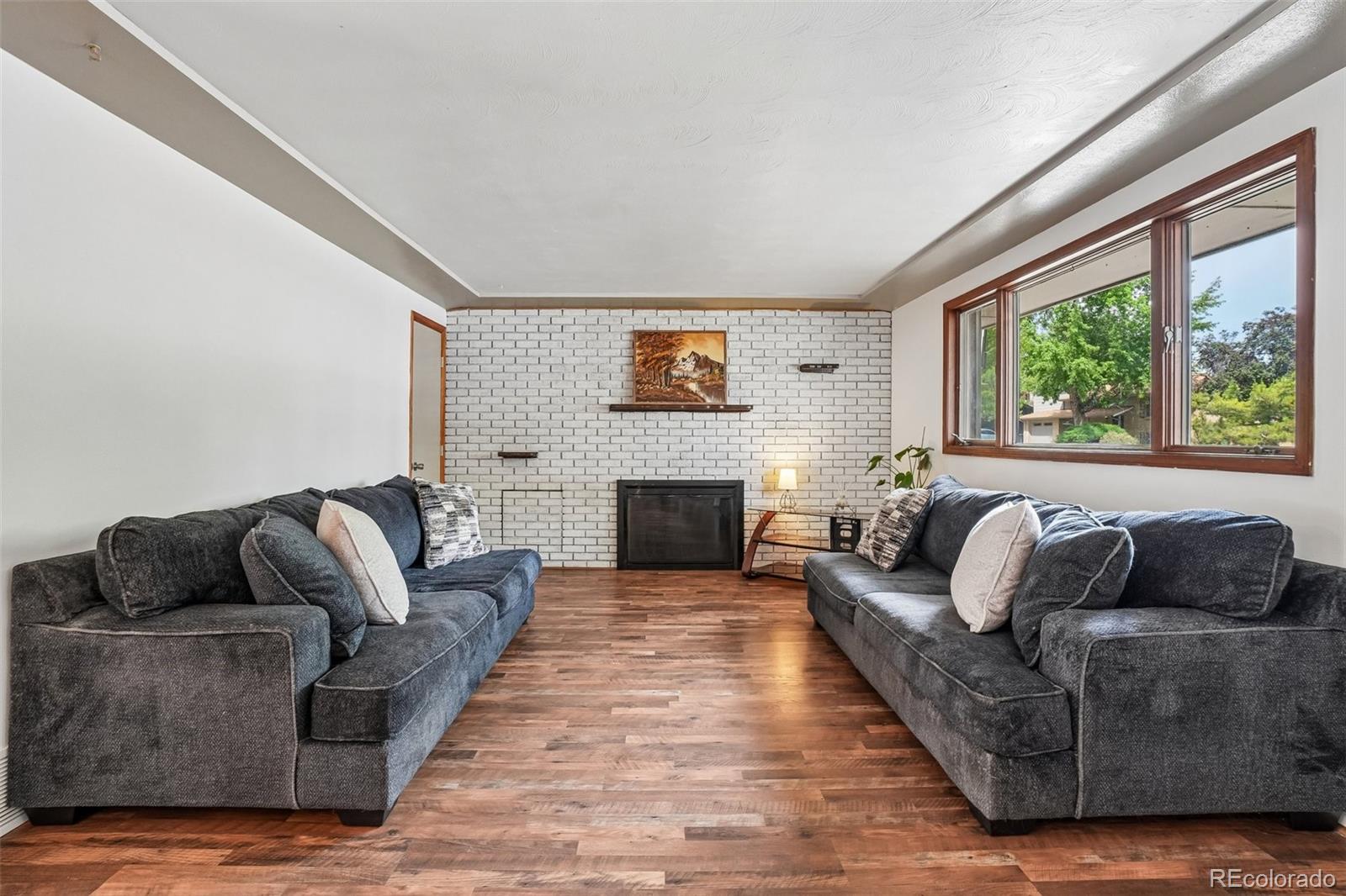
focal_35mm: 15
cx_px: 673
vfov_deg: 77.3
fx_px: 561
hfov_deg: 100.4
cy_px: 448
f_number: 8
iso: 400
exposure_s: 1/13
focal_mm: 10
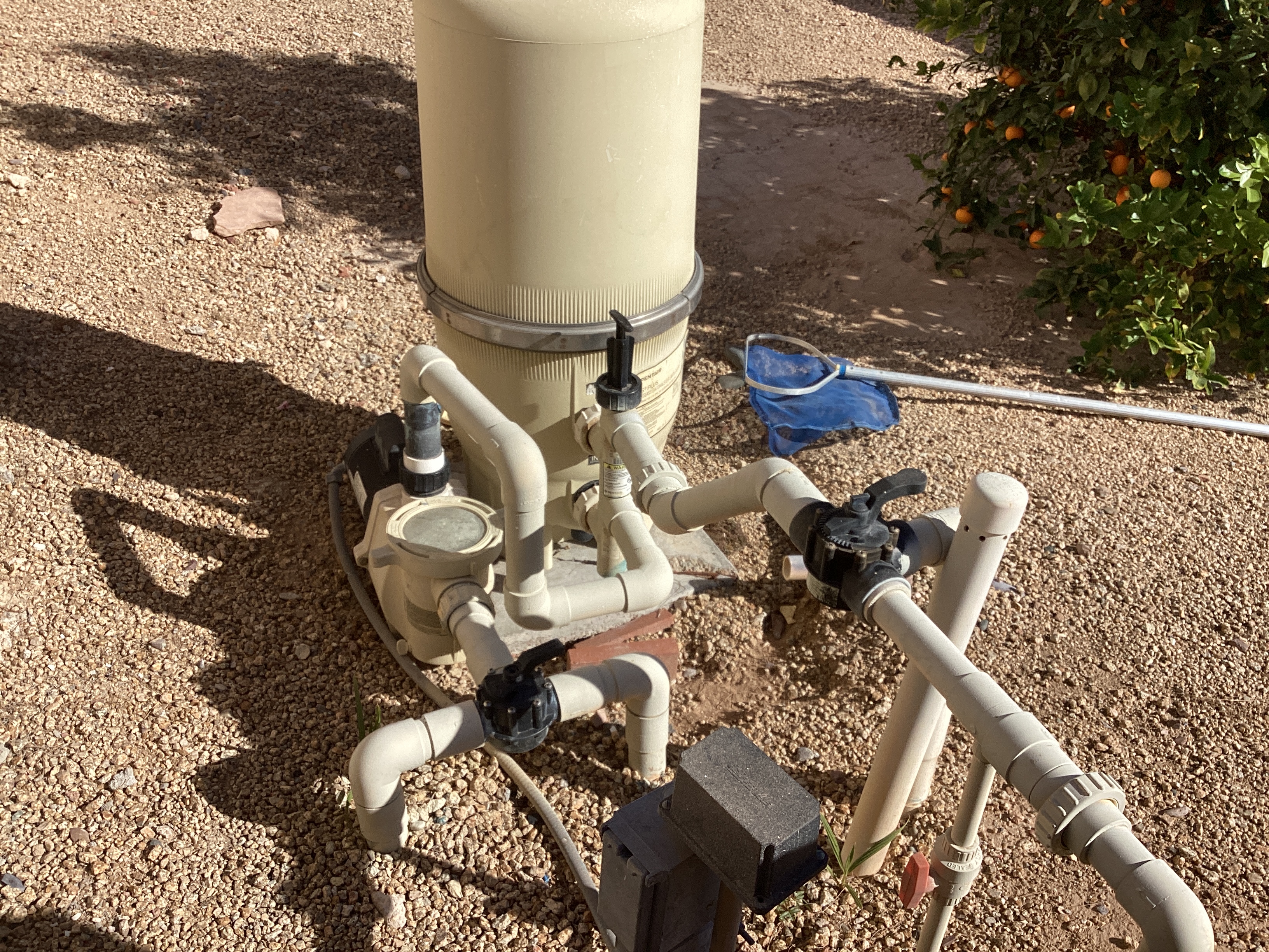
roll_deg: -3.1
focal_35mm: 31
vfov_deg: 45.4
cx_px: 634
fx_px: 1136
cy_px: 476
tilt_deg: -34.5
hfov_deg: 58.4
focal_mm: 3.3
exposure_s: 1/1597
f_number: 2.4
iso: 25
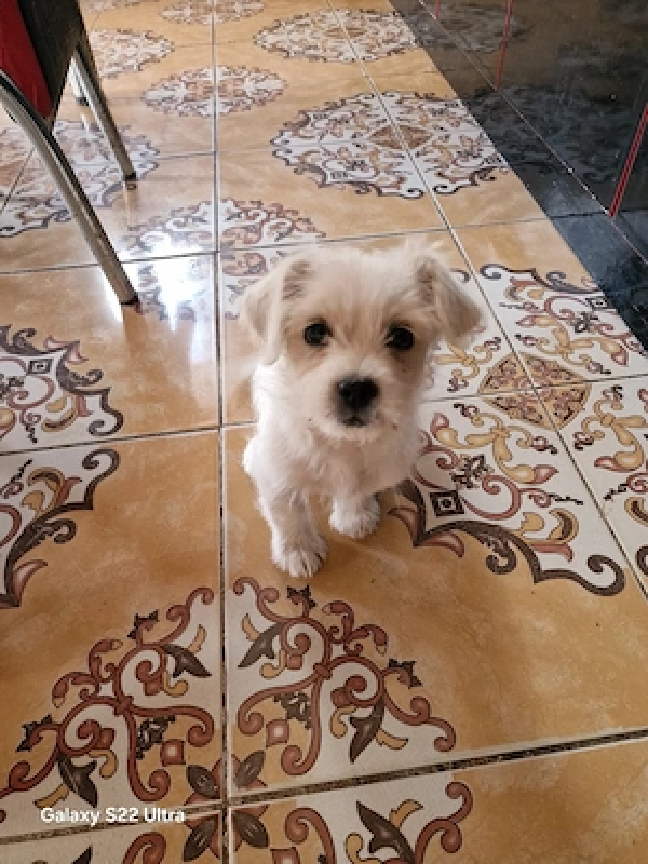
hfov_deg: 58.9
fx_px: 574
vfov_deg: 73.9
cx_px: 324
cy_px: 432
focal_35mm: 23
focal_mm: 6.4
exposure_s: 1/50
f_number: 1.8
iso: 640
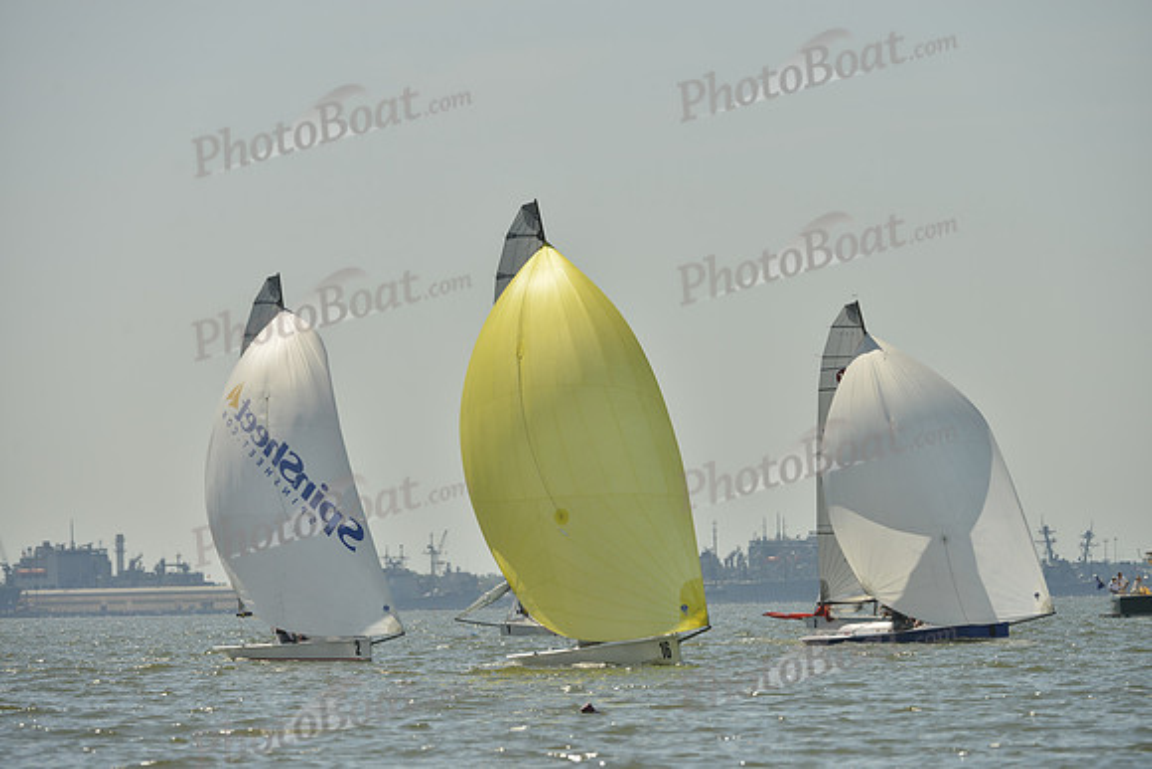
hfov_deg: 7.6
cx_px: 576
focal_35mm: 270
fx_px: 8642
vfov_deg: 5.1
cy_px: 384
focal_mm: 270
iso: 200
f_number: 7.1
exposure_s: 1/1250
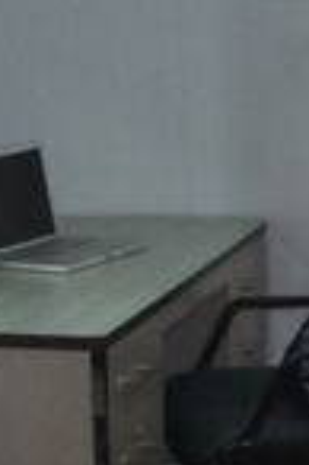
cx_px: 260
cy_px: 147
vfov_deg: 12.6
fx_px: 2098
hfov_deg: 8.4
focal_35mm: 163
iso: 3200
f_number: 6.3
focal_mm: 21
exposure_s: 1/200
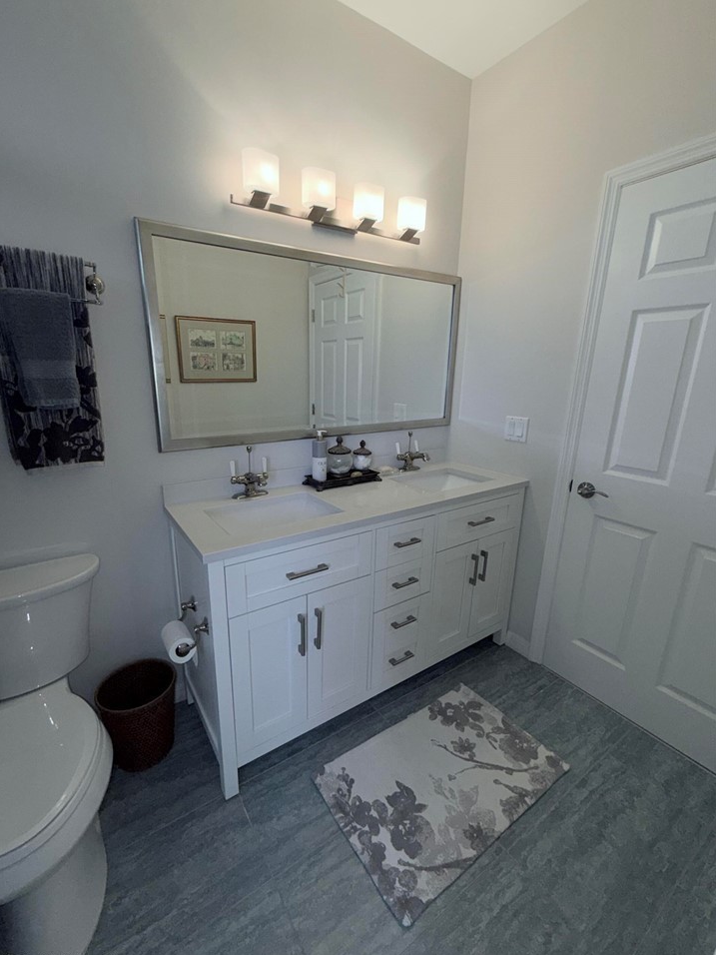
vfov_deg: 98.2
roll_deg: -0.8
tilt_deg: -15.2
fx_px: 414
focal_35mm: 15
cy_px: 479
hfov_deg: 81.6
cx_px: 334
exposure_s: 1/120
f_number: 2.2
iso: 32
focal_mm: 2.22
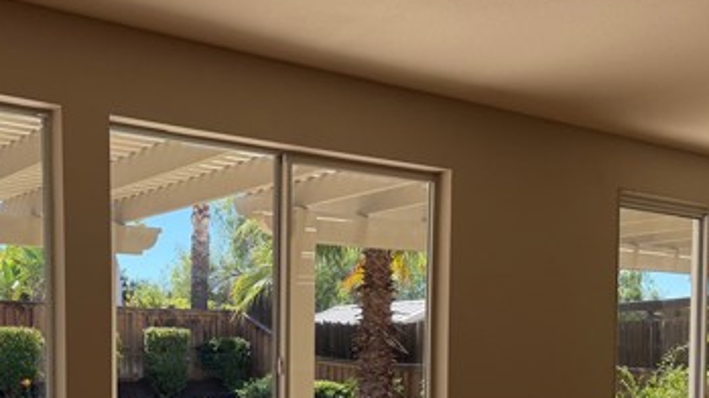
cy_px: 394
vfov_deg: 23.9
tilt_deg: -2.0
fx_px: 902
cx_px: 171
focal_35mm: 48
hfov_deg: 41.5
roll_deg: +0.3
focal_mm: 6.76
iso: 100
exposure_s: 1/1585
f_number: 1.78
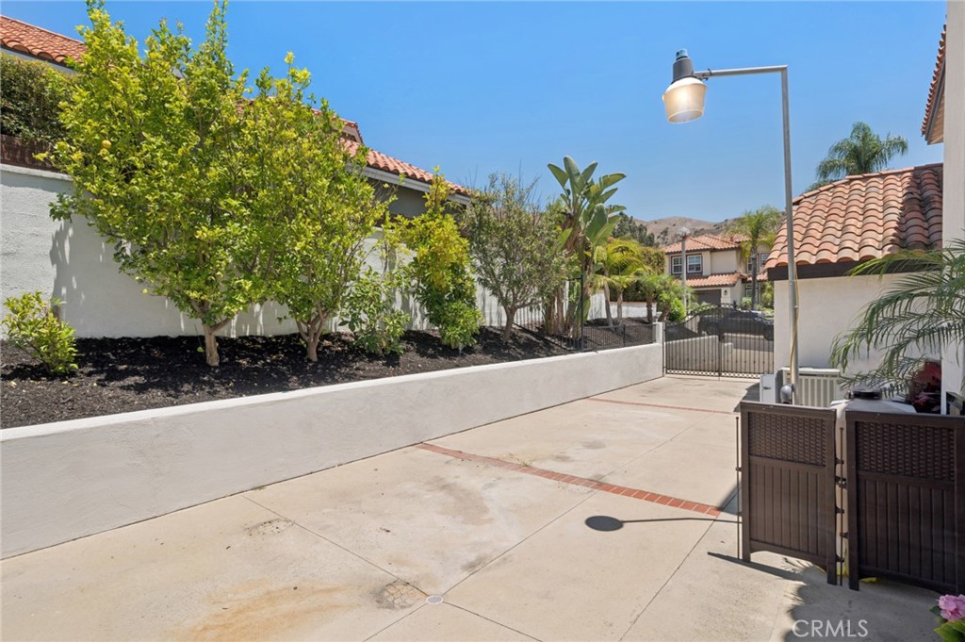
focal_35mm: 18
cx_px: 482
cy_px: 321
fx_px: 482
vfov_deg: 67.3
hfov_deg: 90.0
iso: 100
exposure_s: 1/400
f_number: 9
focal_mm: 18
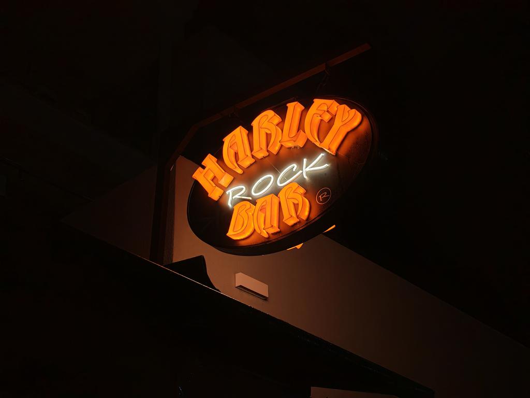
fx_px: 827
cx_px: 265
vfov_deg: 27.0
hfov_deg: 35.5
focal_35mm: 54
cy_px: 199
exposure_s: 1/100
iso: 320
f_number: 1.9
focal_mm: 6.12
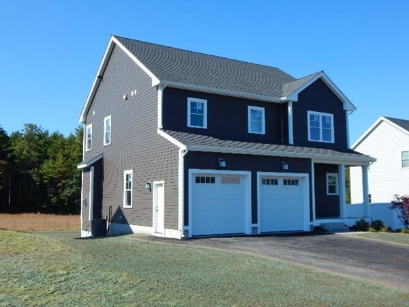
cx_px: 204
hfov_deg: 49.0
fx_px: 449
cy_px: 154
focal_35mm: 38
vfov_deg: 37.7
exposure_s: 1/1000
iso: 125
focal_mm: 6.8
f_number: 3.4
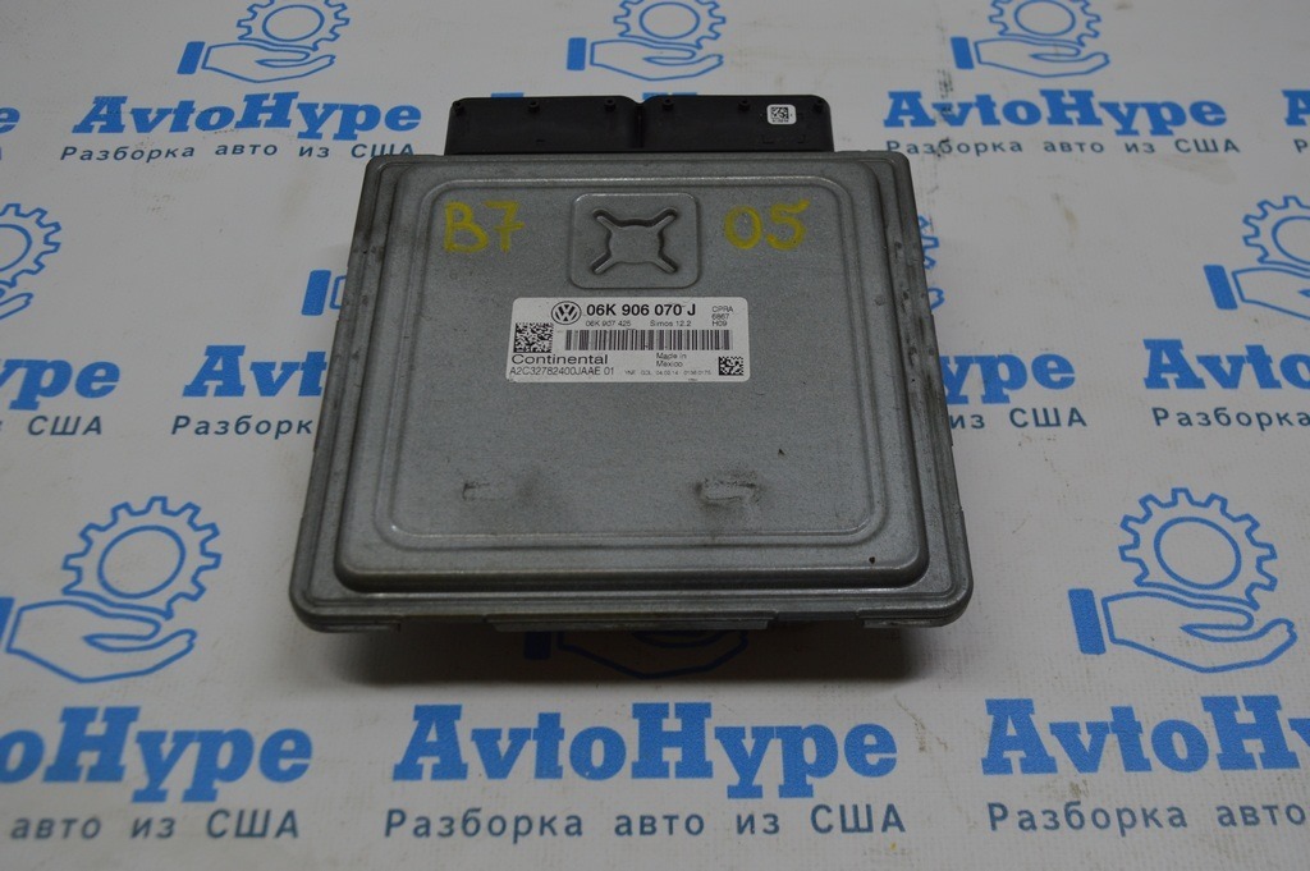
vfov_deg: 36.8
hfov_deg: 53.2
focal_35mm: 36
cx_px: 655
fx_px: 1309
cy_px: 436
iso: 400
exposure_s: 1/125
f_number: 5.6
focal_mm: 24
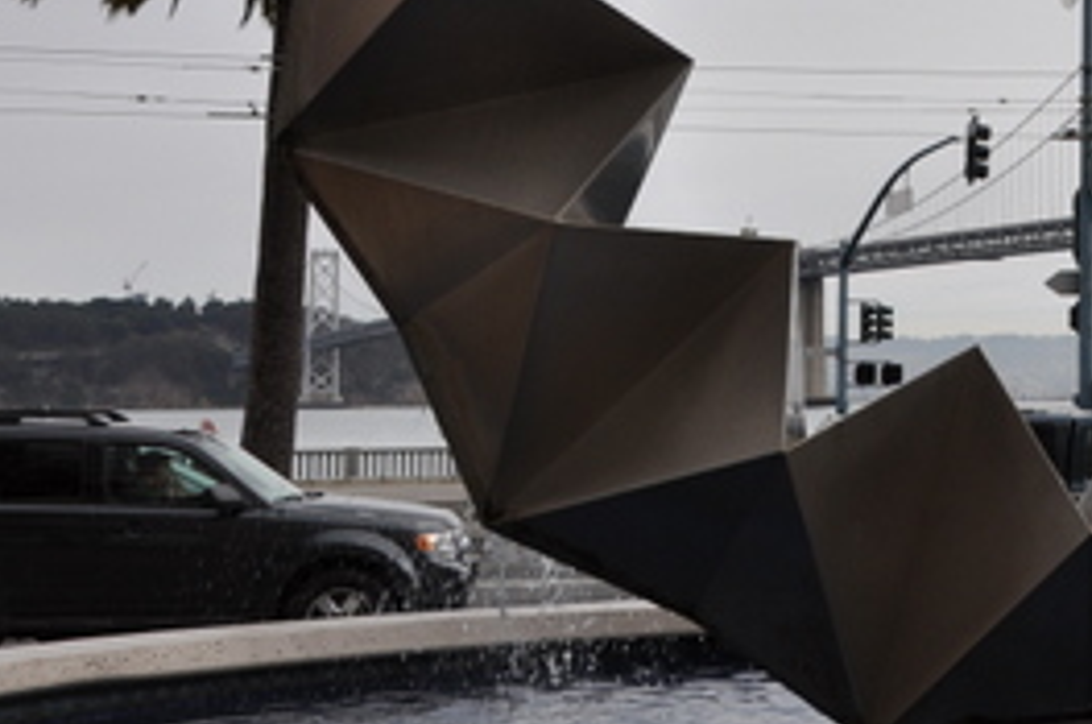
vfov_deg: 16.6
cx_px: 1253
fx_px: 2422
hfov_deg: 23.5
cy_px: -19
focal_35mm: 80
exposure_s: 1/320
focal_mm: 22
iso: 200
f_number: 9
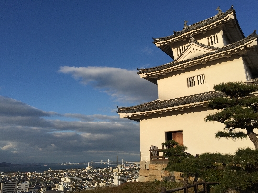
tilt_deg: +17.4
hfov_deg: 61.7
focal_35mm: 29
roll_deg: +0.0
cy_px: 96
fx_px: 216
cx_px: 129
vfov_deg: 48.2
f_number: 2.2
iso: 32
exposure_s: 1/3300
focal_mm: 4.15
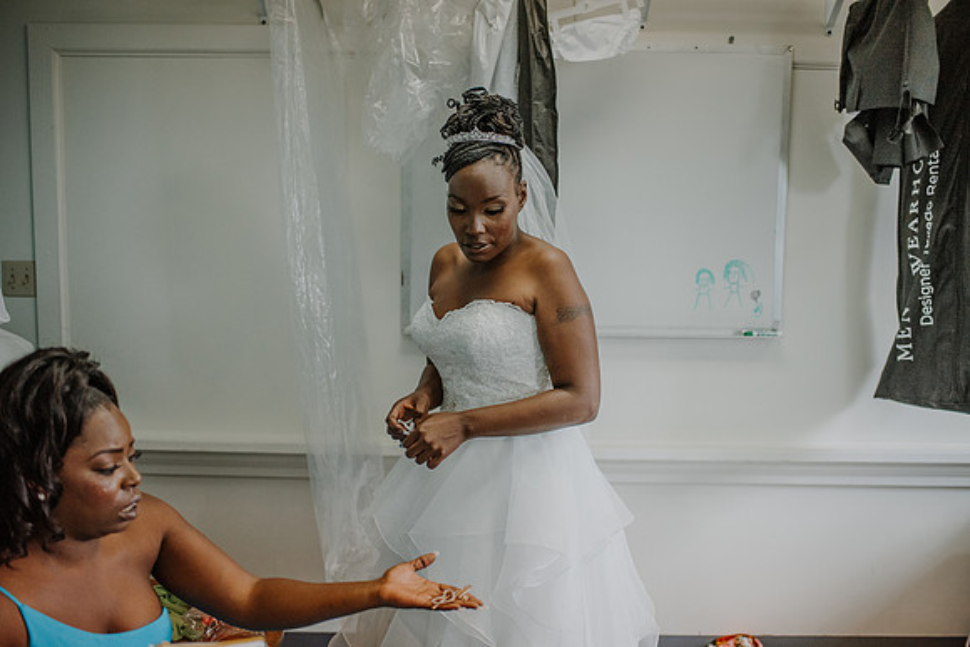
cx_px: 485
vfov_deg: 37.9
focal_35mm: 35
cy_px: 324
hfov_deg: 54.4
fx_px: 943
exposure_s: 1/1000
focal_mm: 35
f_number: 2.2
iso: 1400
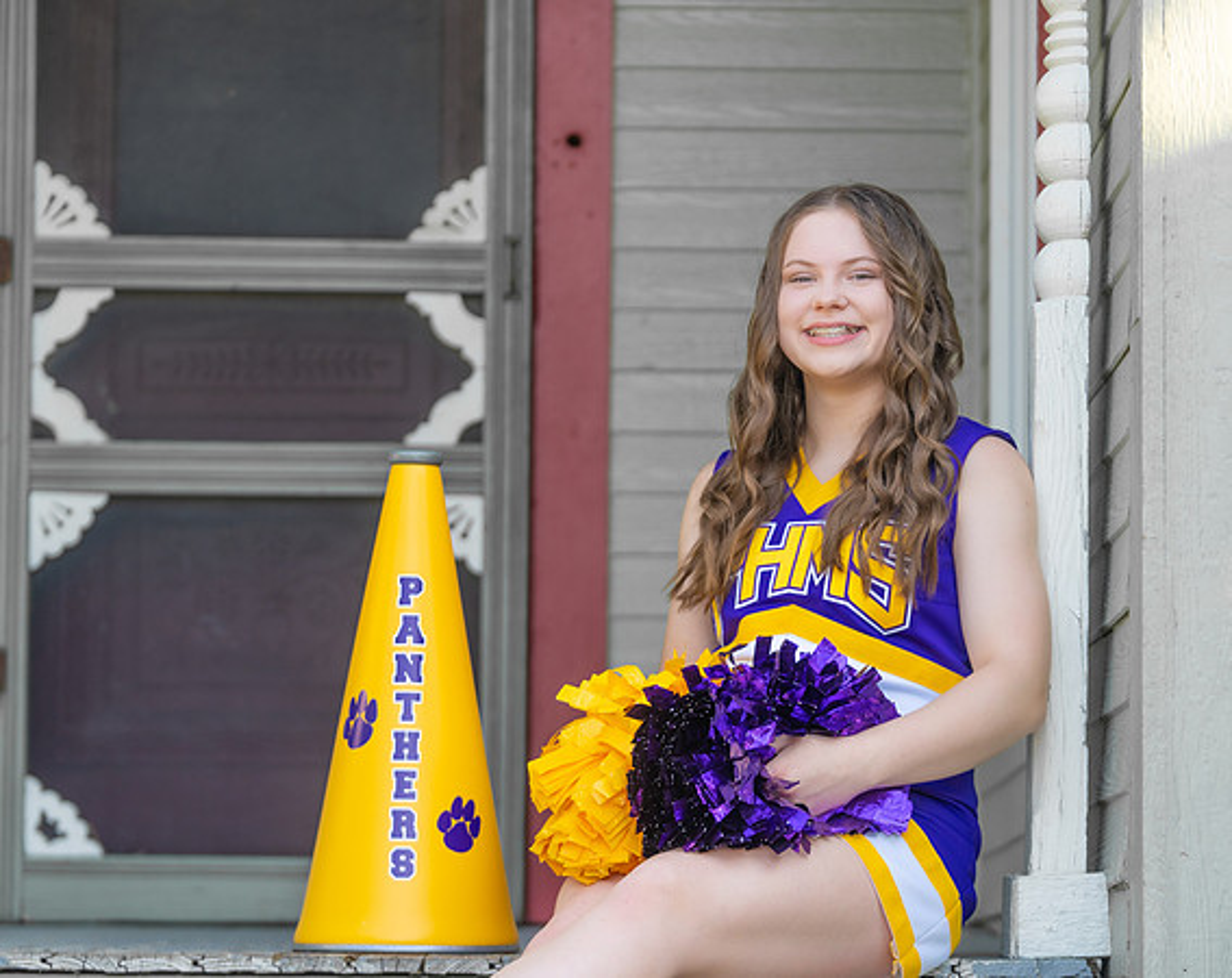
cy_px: 589
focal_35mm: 129
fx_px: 4695
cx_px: 765
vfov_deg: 11.9
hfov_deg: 14.9
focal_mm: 94
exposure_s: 1/320
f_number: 2.8
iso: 160
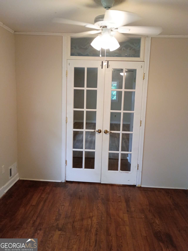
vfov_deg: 61.7
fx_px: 210
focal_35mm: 29
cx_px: 94
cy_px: 126
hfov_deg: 48.2
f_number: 1.8
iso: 646
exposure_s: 1/40
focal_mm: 4.27
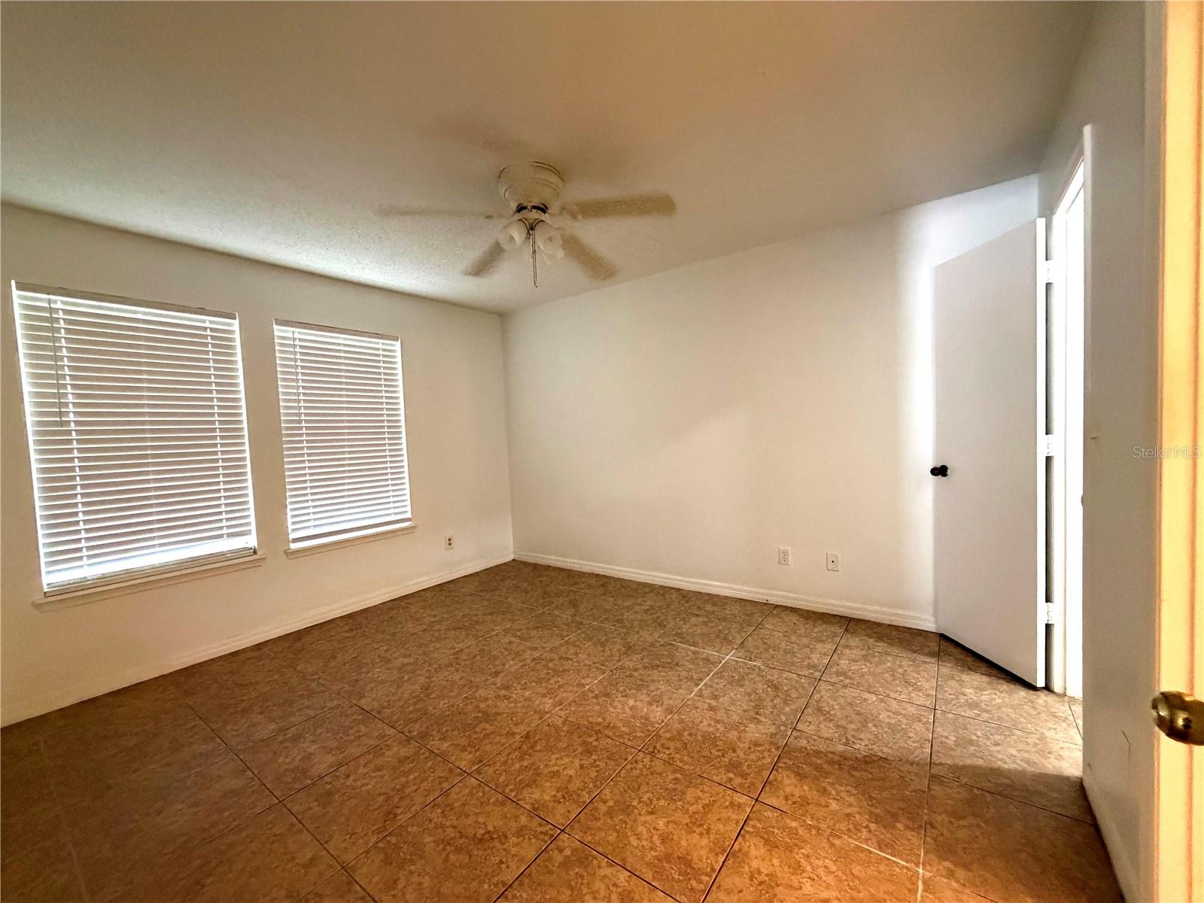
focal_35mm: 14
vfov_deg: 85.7
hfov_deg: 102.1
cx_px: 602
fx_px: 487
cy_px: 452
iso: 640
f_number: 2.2
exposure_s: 1/60
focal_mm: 2.2
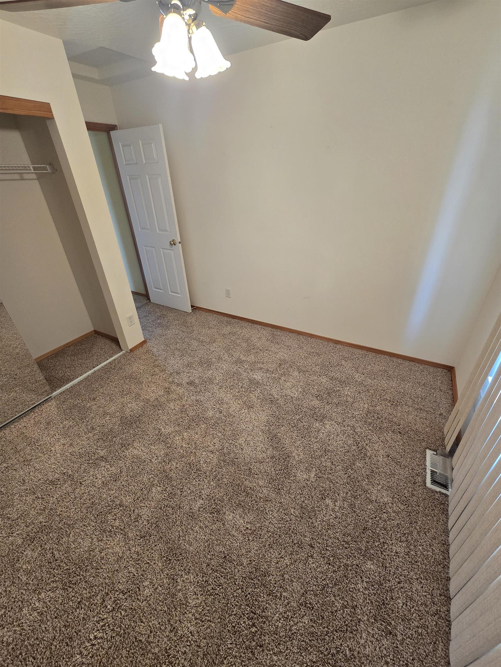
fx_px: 251
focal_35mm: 13
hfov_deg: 89.9
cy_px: 334
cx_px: 250
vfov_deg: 106.2
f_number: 2.2
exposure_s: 1/60
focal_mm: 2.2
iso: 200
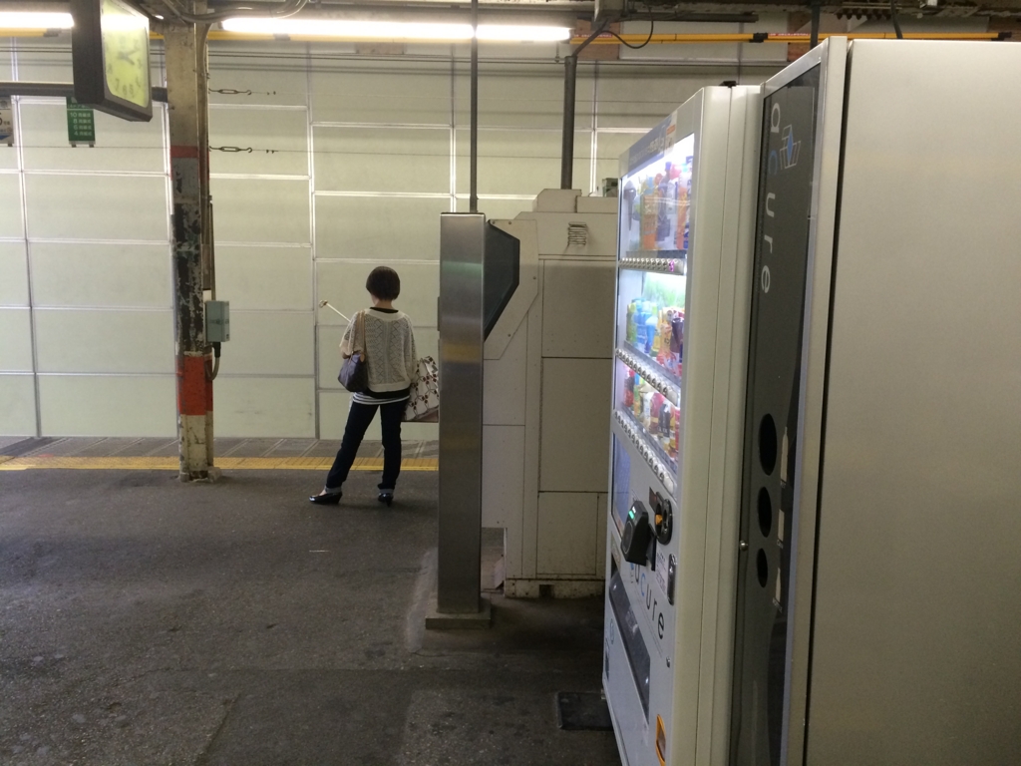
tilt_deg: -11.9
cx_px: 510
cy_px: 383
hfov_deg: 61.7
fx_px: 855
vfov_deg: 48.2
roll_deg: -1.6
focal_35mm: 29
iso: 160
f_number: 2.2
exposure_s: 1/33
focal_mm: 4.15
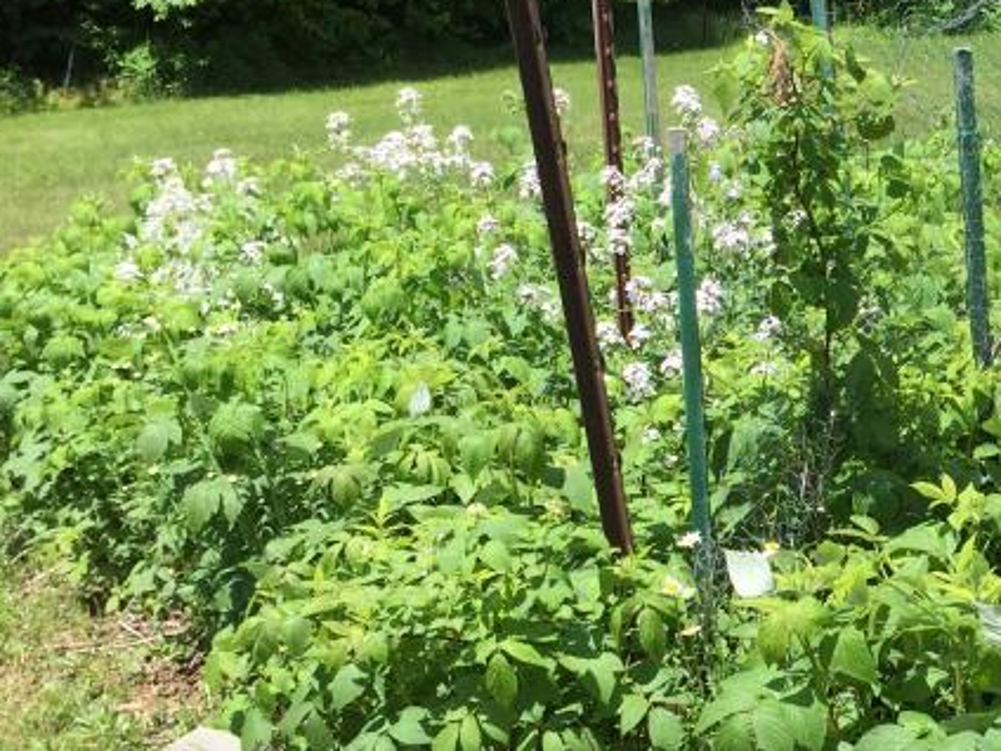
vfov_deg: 21.0
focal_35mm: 70
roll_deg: +2.6
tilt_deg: -13.2
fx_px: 2024
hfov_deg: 25.9
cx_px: 1079
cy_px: 418
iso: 32
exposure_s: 1/1319
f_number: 2.2
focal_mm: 4.15
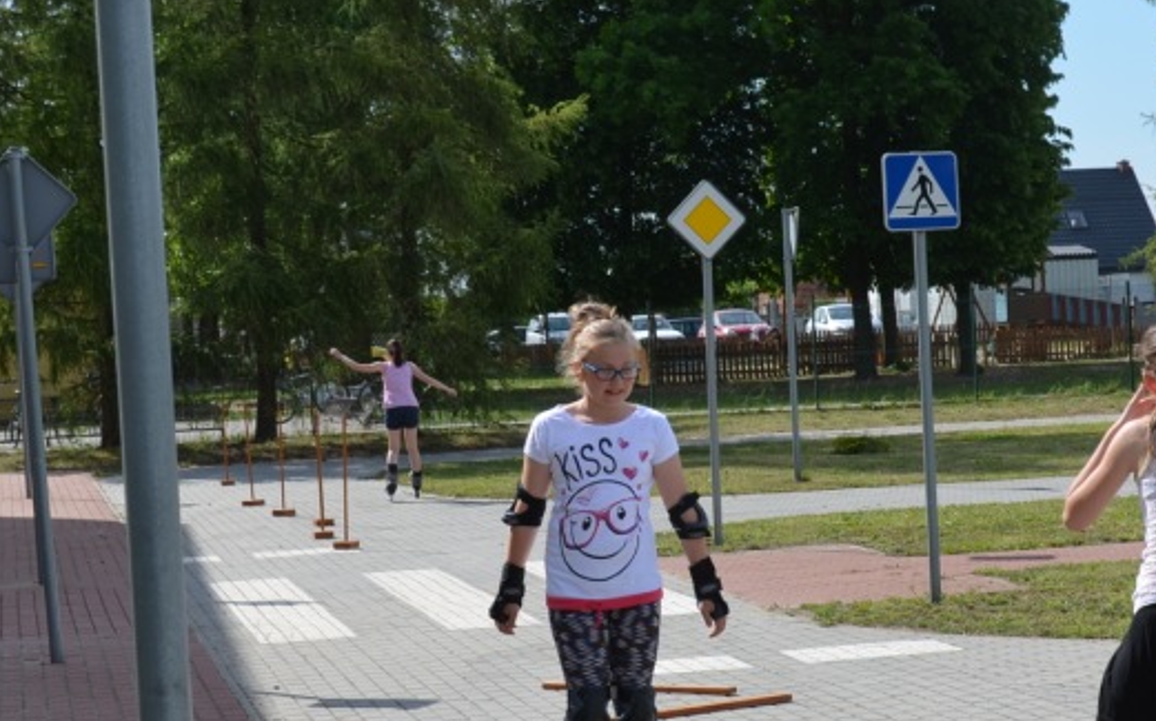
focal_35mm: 90
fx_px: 2834
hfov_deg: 23.0
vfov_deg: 14.5
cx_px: 726
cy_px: 490
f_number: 8
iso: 110
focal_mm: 30
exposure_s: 1/250
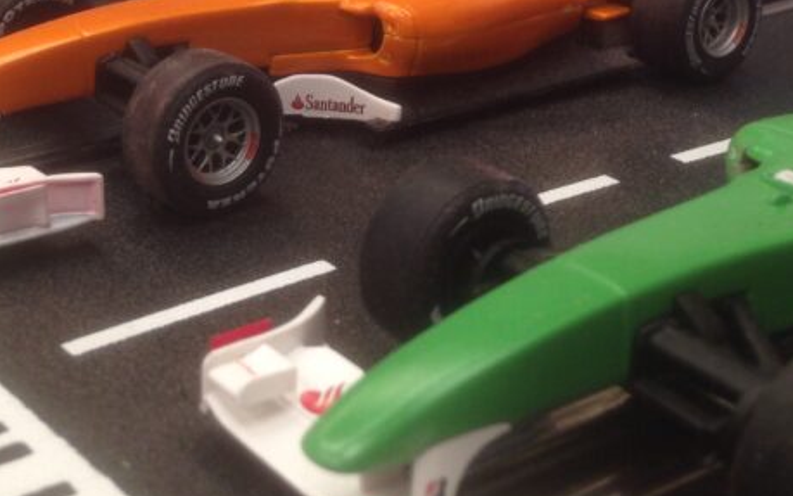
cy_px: -7
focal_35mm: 78
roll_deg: +1.7
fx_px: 1686
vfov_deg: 16.4
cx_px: 316
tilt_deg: -16.3
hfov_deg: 26.4
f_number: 2.4
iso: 50
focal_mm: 4.12
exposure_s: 1/30
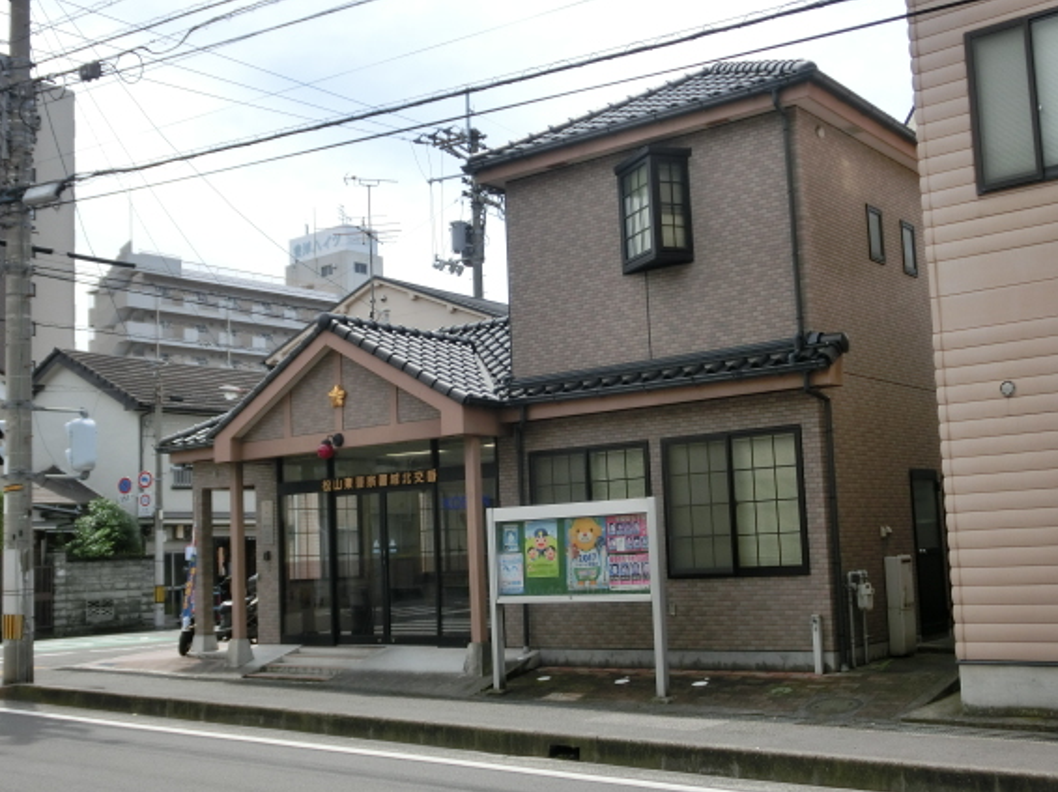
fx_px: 1314
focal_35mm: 43
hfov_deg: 43.9
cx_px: 542
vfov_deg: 33.6
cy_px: 413
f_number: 3.9
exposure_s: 1/640
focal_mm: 6.67
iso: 80
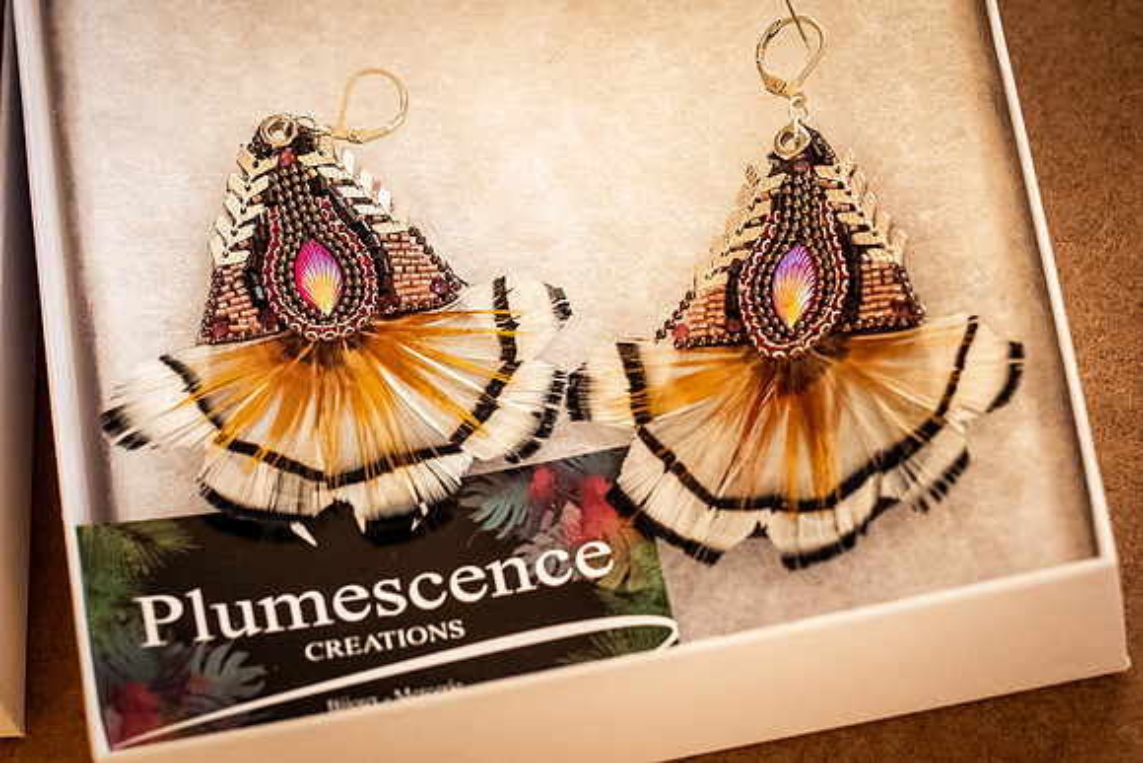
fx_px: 4228
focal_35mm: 133
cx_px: 572
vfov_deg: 10.3
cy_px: 389
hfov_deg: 15.4
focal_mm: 64
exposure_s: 1/200
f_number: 4
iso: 2000
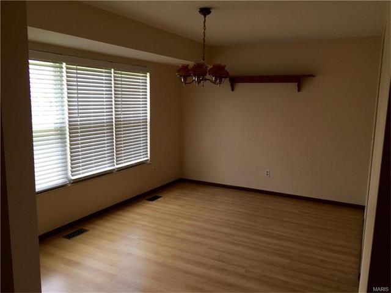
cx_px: 196
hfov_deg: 61.7
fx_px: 328
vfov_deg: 48.2
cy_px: 146
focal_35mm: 29
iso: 40
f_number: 2.2
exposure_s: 1/40
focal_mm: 4.15
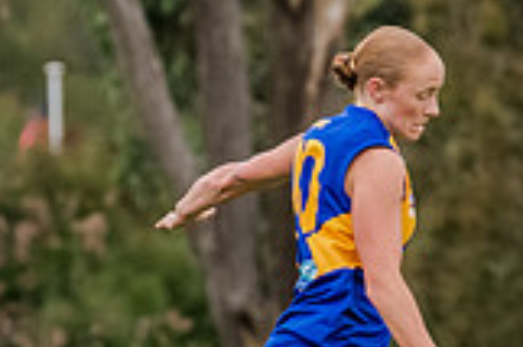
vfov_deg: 0.8
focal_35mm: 1803
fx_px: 26167
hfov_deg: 1.1
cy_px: 300
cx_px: 348
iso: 1250
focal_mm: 300
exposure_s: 1/1250
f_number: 8
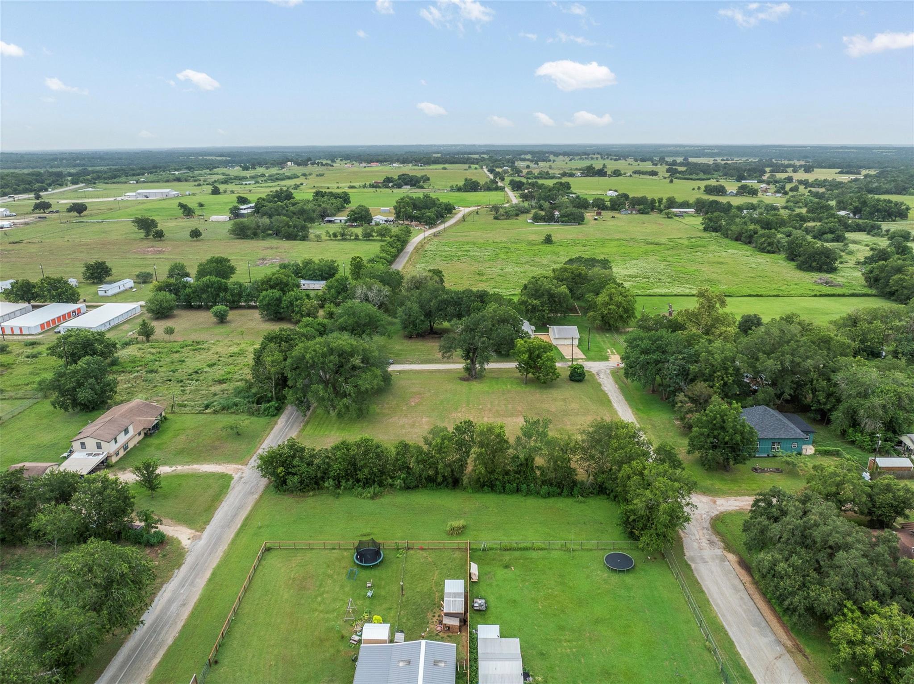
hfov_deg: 71.6
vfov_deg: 56.8
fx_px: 633
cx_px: 457
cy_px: 342
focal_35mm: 24
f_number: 2.8
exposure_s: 1/320
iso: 200
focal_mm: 12.29
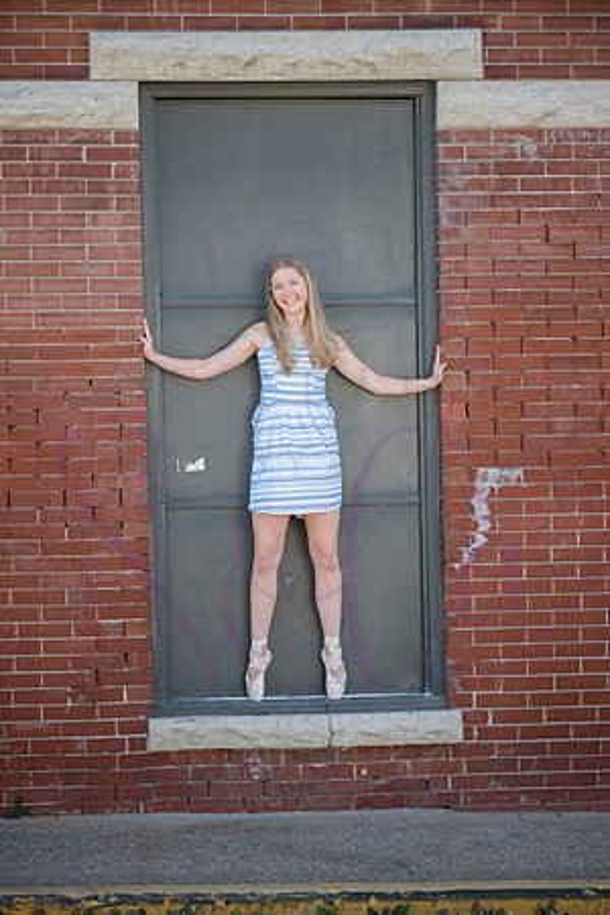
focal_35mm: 100
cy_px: 458
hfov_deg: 13.7
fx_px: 2541
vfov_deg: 20.4
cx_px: 305
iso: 800
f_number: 4.5
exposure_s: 1/1000
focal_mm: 100
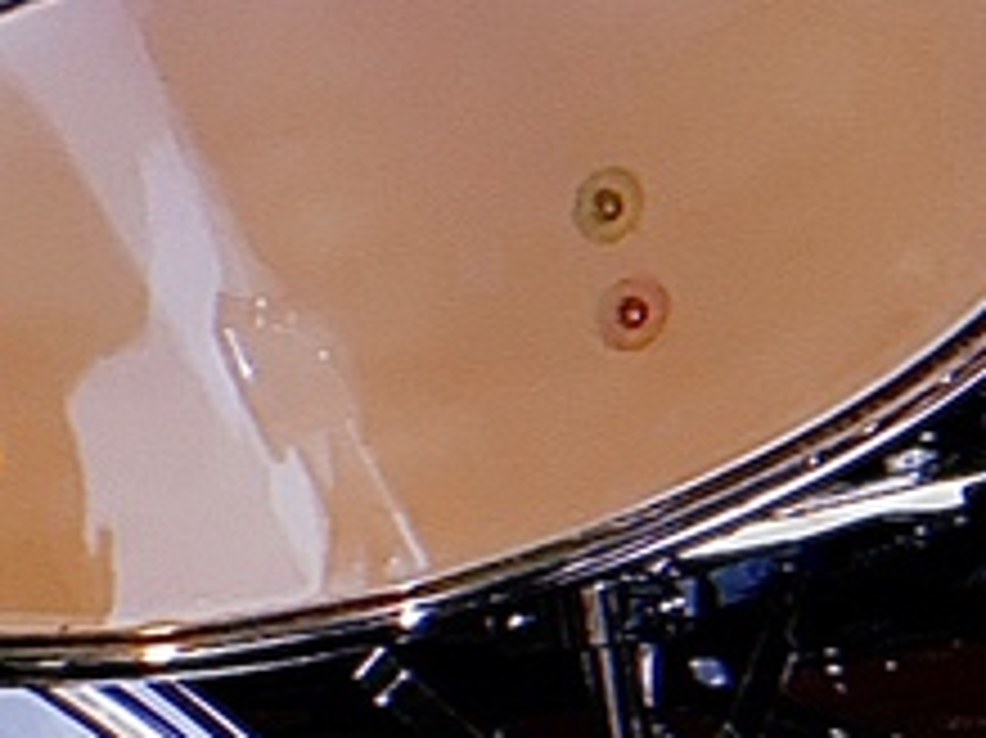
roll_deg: +5.2
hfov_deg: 10.4
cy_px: 1112
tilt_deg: -23.0
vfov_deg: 7.7
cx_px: 95
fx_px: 5409
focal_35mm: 190
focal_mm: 4.25
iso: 125
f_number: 1.8
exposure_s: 1/5
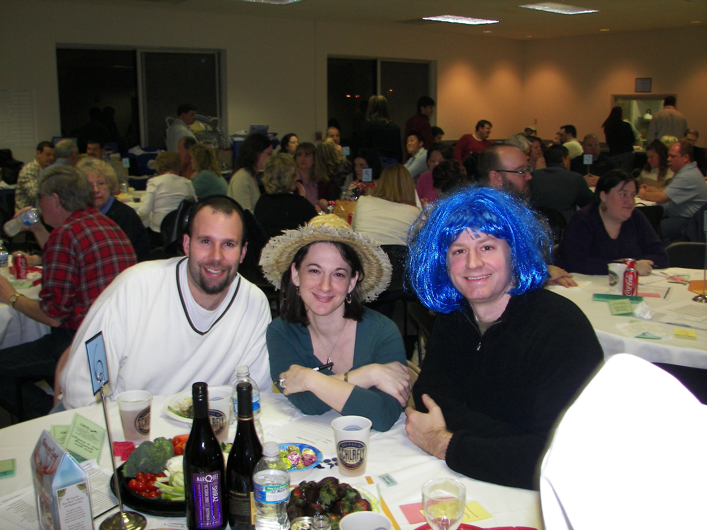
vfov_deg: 39.7
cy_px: 265
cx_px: 354
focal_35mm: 36
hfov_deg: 51.4
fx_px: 735
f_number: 2.8
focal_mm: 6
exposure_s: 1/30
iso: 100
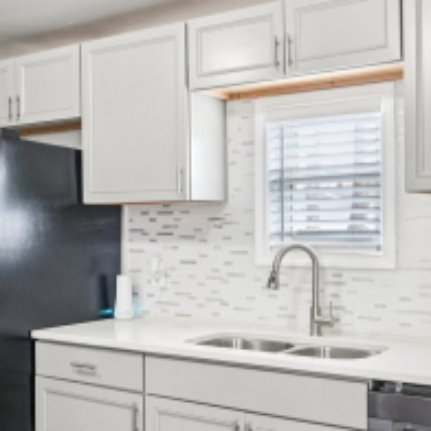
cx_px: 191
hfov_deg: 32.8
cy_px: 216
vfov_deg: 32.8
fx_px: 733
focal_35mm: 52
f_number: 8
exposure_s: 1/30
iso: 2000
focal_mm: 16
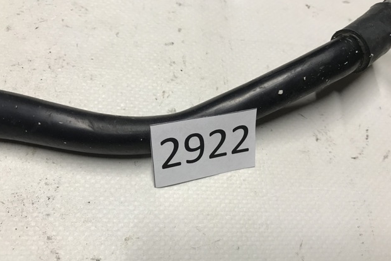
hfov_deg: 61.9
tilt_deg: -59.6
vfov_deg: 43.6
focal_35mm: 30
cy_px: 135
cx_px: 194
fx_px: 326
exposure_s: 1/33
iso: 25
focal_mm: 3.99
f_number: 1.8
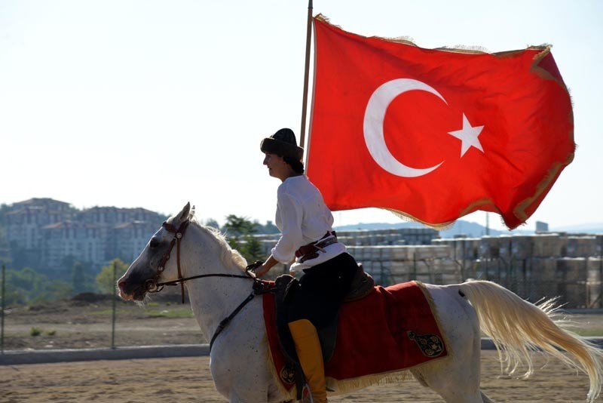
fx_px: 2011
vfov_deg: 11.4
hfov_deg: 17.1
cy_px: 202
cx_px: 302
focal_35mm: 120
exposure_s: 1/640
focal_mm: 120
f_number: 6.3
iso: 160
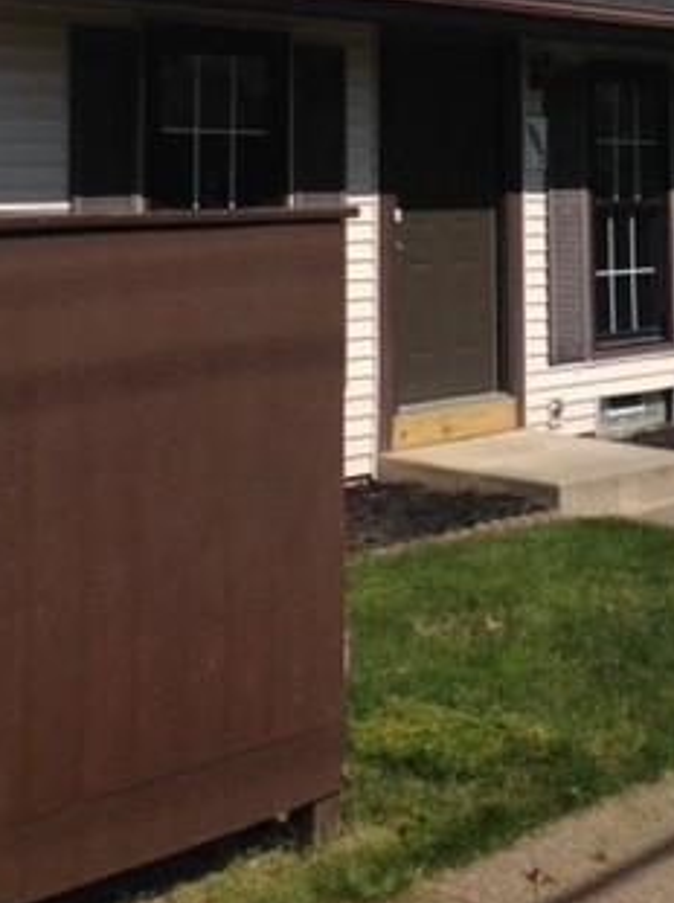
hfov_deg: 20.3
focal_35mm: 72
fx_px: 1876
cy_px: 78
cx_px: 476
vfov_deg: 26.1
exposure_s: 1/5051
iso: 64
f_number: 2.4
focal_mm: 4.28
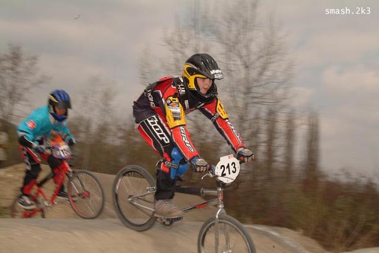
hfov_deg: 37.8
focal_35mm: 52
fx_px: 553
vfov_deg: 25.8
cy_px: 126
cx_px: 190
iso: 100
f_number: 11
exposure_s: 1/125
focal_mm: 35
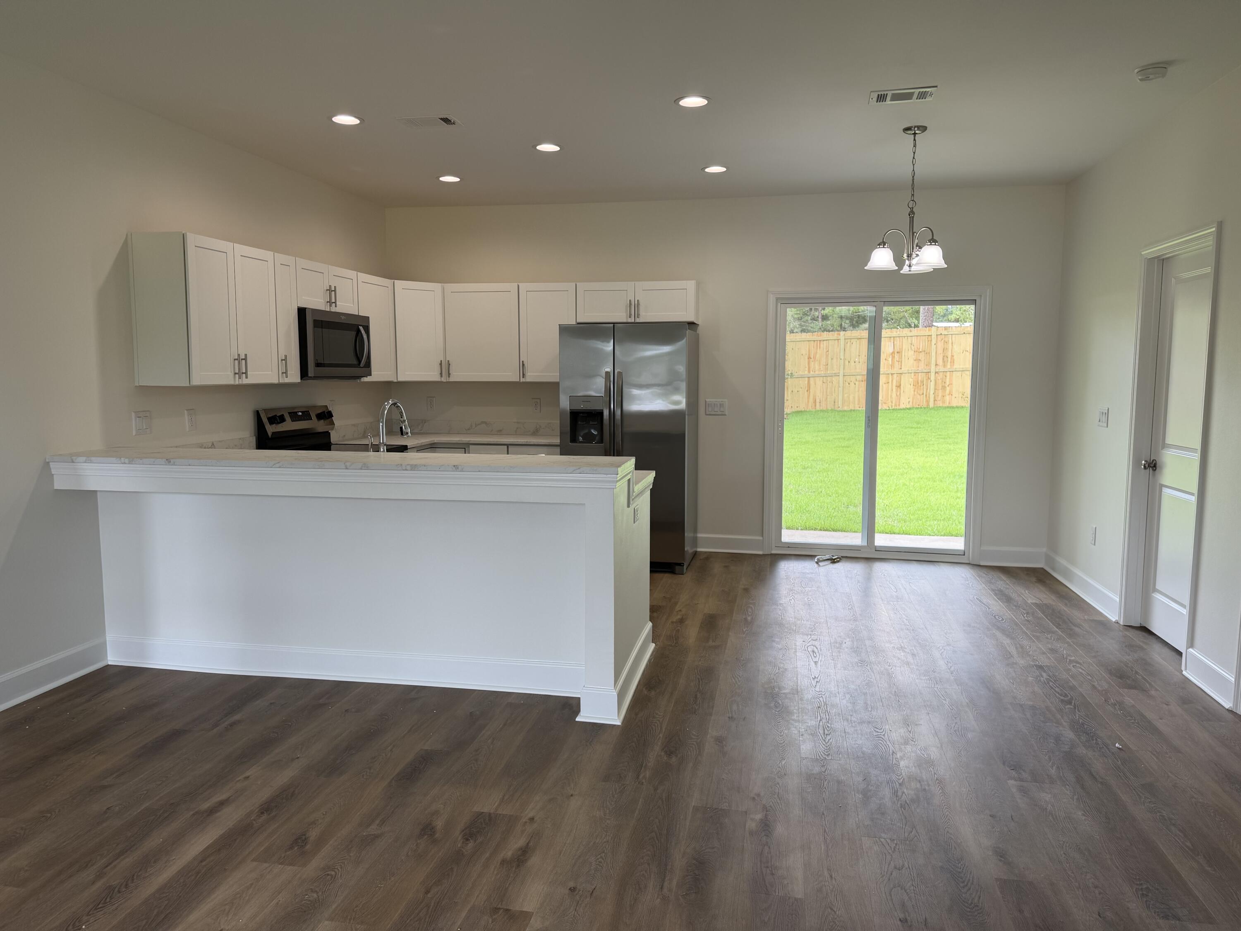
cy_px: 466
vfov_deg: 56.8
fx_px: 860
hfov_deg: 71.6
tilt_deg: -6.2
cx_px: 620
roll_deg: -0.7
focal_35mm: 24
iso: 64
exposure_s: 1/158
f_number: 1.78
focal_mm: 6.76
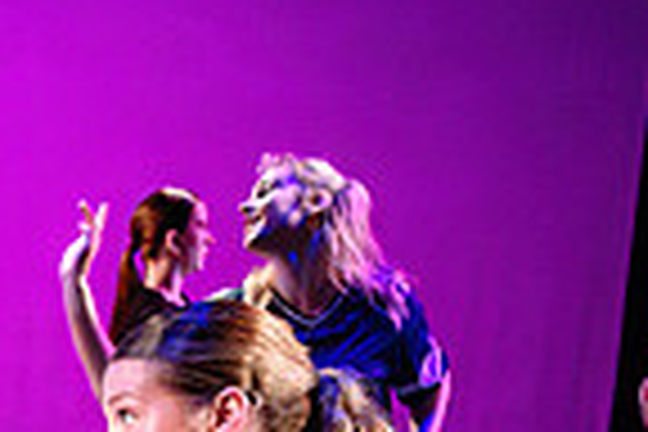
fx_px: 2106
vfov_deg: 10.7
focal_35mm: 117
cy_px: 883
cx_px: -401
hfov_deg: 15.7
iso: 2000
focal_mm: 24
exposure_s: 1/300
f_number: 2.8
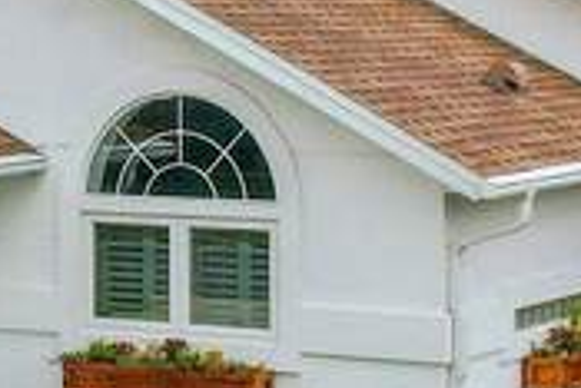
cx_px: -149
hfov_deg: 12.4
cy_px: 123
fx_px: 2600
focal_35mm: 161
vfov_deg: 8.5
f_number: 2.8
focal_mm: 8.38
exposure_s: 1/640
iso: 100
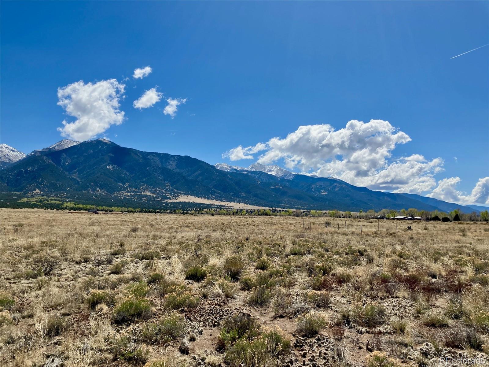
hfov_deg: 63.4
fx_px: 396
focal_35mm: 28
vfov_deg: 49.7
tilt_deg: +7.0
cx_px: 244
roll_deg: -1.3
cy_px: 184
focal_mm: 3.99
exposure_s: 1/3745
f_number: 1.8
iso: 32
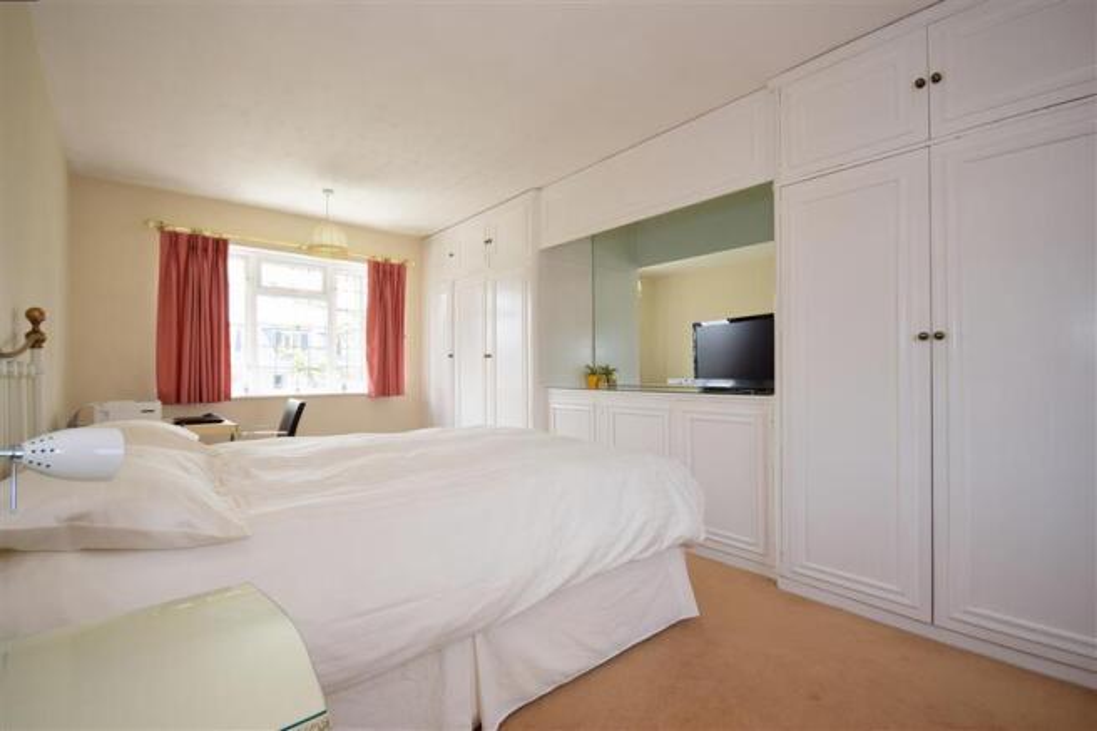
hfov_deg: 100.4
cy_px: 366
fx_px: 457
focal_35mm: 15
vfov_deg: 77.3
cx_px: 548
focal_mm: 10
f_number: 8
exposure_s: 1/50
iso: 160
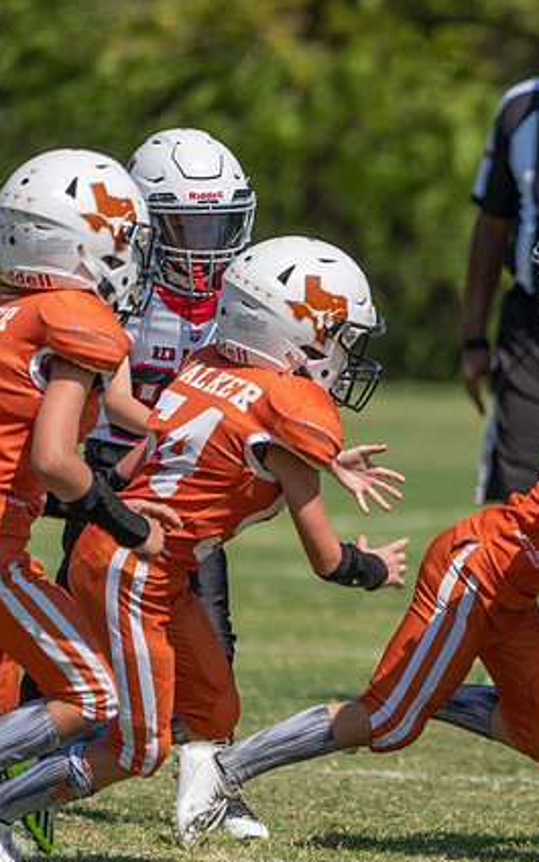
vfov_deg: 3.0
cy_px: 489
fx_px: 16382
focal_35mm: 697
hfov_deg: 1.9
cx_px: 589
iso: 160
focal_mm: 400
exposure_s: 1/1000
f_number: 5.6
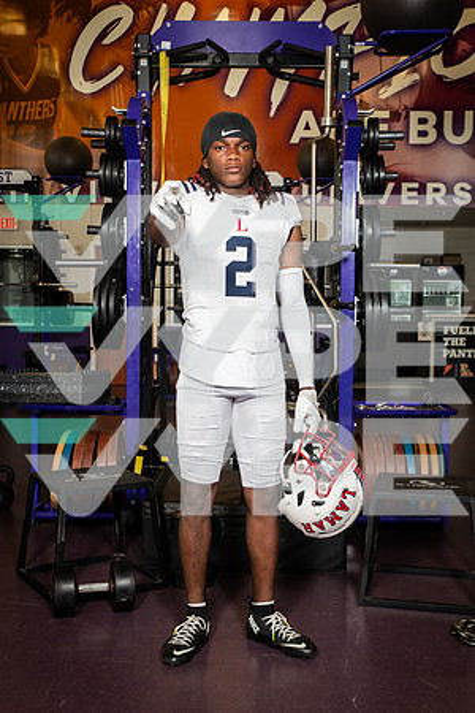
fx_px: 871
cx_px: 238
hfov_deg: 30.5
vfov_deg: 44.5
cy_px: 356
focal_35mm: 44
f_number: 7.1
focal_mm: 44
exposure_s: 1/250
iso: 800
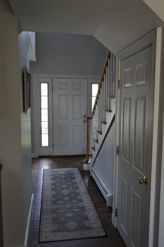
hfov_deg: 45.0
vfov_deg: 63.7
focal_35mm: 29
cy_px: 124
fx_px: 198
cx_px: 82
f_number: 4
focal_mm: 29
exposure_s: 1/160
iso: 640
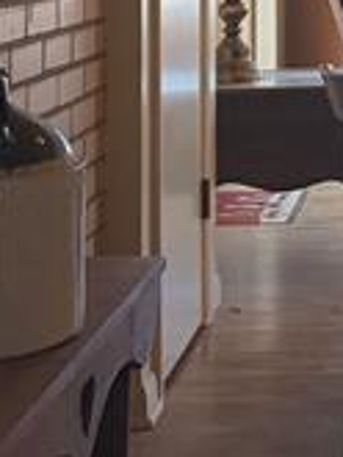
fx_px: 1597
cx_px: 528
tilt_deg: +6.1
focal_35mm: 121
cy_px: -249
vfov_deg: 15.0
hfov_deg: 11.7
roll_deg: +2.6
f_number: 1.6
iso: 100
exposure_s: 1/223
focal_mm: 5.96
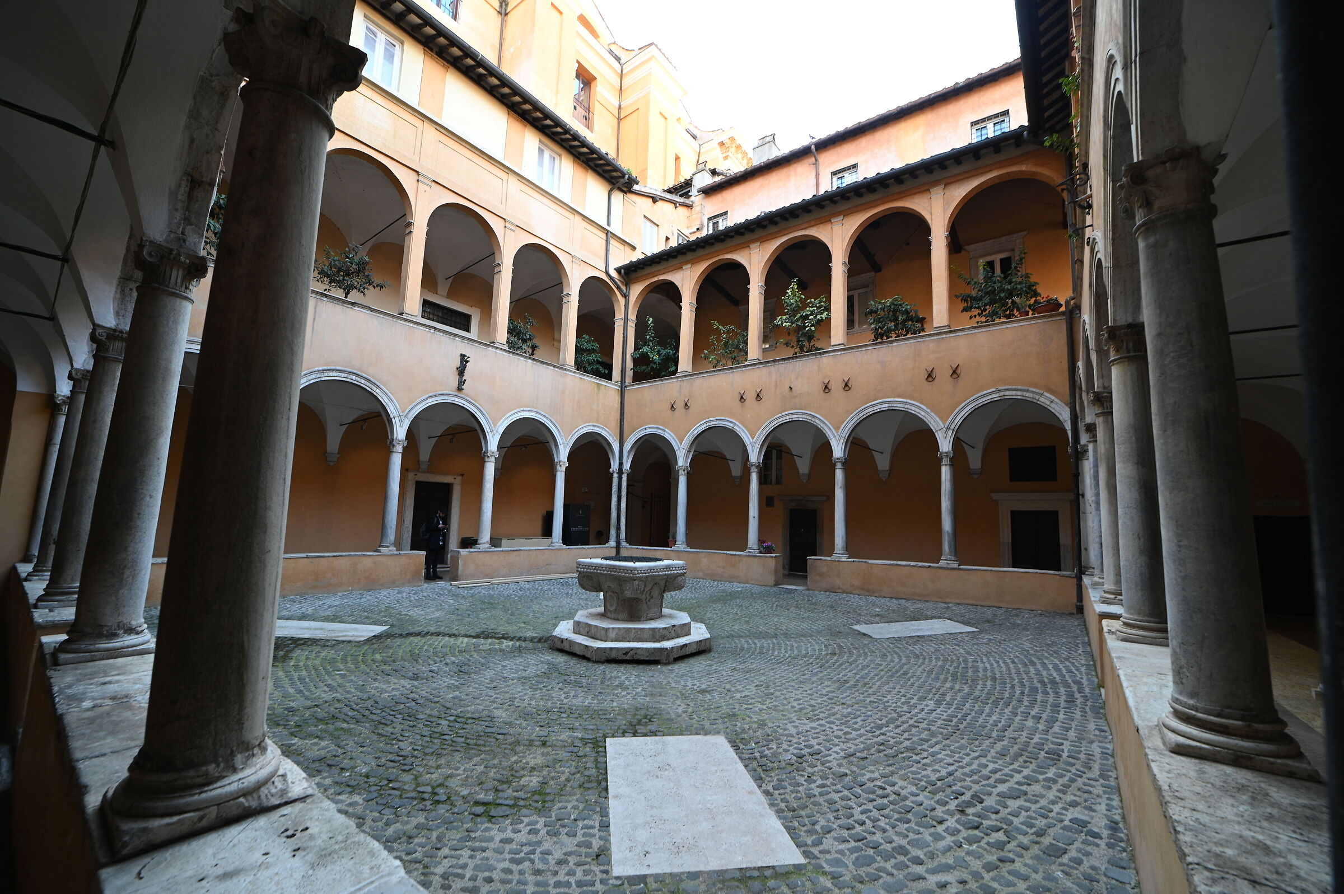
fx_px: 522
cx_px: 672
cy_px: 447
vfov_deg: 81.1
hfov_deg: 104.3
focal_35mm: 14
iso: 360
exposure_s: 1/50
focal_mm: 14
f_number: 5.6
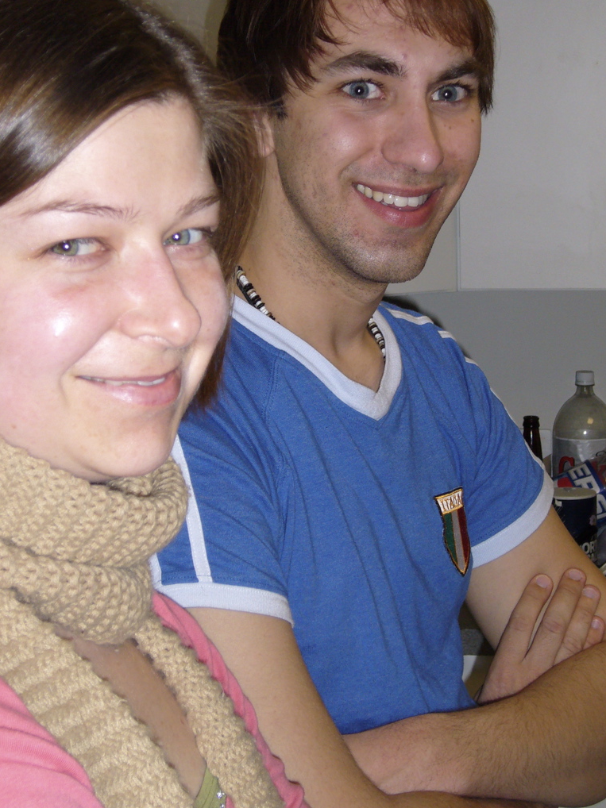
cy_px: 318
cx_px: 319
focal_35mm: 83
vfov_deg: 23.5
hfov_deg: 17.8
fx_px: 1938
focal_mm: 10.9
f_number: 3.9
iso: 125
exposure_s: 1/60
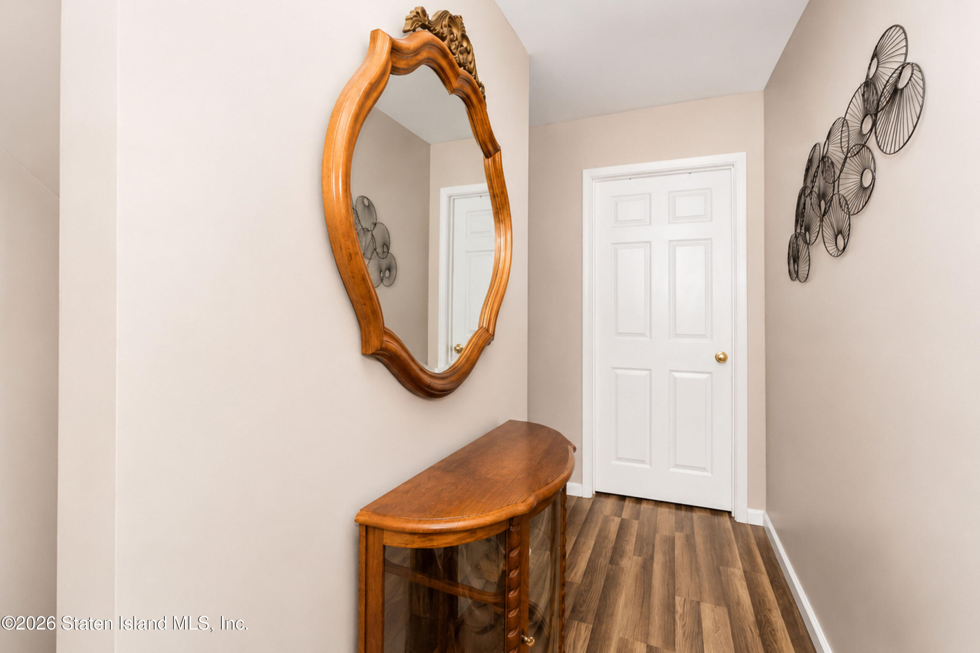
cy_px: 326
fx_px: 408
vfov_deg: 77.3
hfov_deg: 100.4
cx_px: 490
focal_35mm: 15
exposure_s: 1/125
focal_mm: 10
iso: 2000
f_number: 8
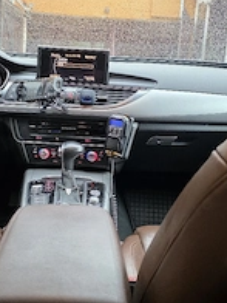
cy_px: 133
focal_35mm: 47
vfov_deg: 40.4
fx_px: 411
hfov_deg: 30.8
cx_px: 88
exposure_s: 1/101
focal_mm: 6.25
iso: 160
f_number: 1.7
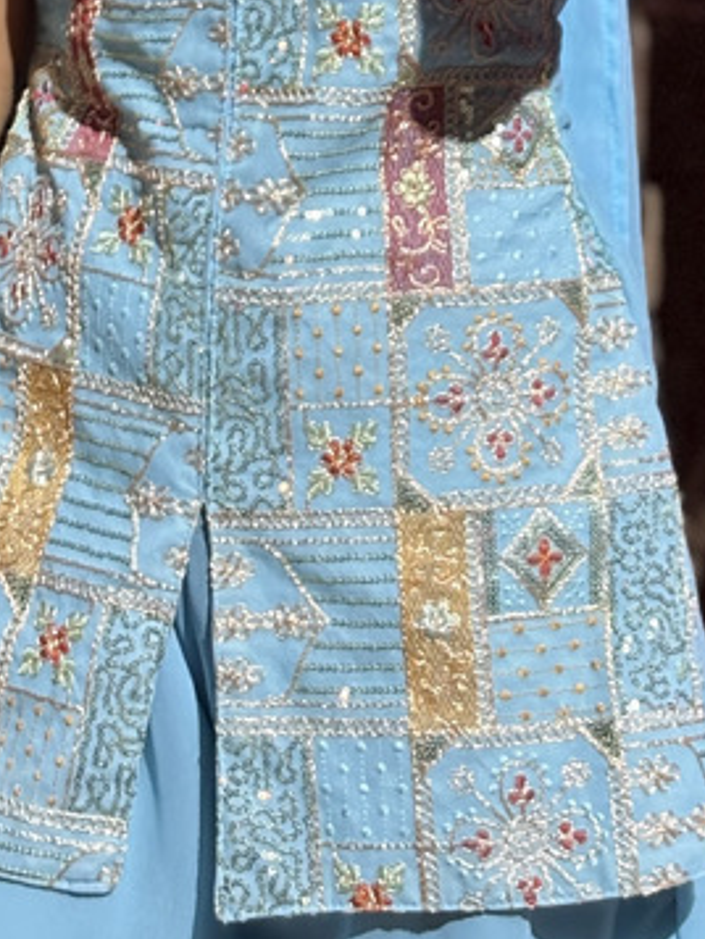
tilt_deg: -0.2
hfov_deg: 10.0
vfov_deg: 12.7
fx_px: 4044
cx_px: 345
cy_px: -400
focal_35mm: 149
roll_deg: -0.9
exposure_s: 1/20
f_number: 1.6
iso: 320
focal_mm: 5.96
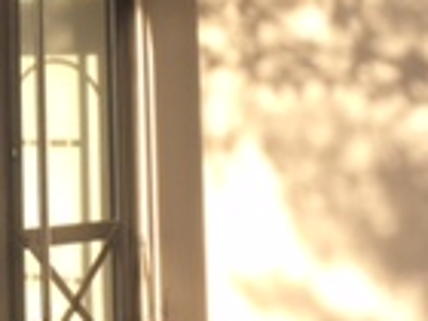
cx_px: -159
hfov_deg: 14.1
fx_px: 1644
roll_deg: -0.2
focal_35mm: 133
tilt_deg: +2.6
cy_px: 18
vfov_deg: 11.1
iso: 32
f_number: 2.2
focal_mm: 4.15
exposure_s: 1/608
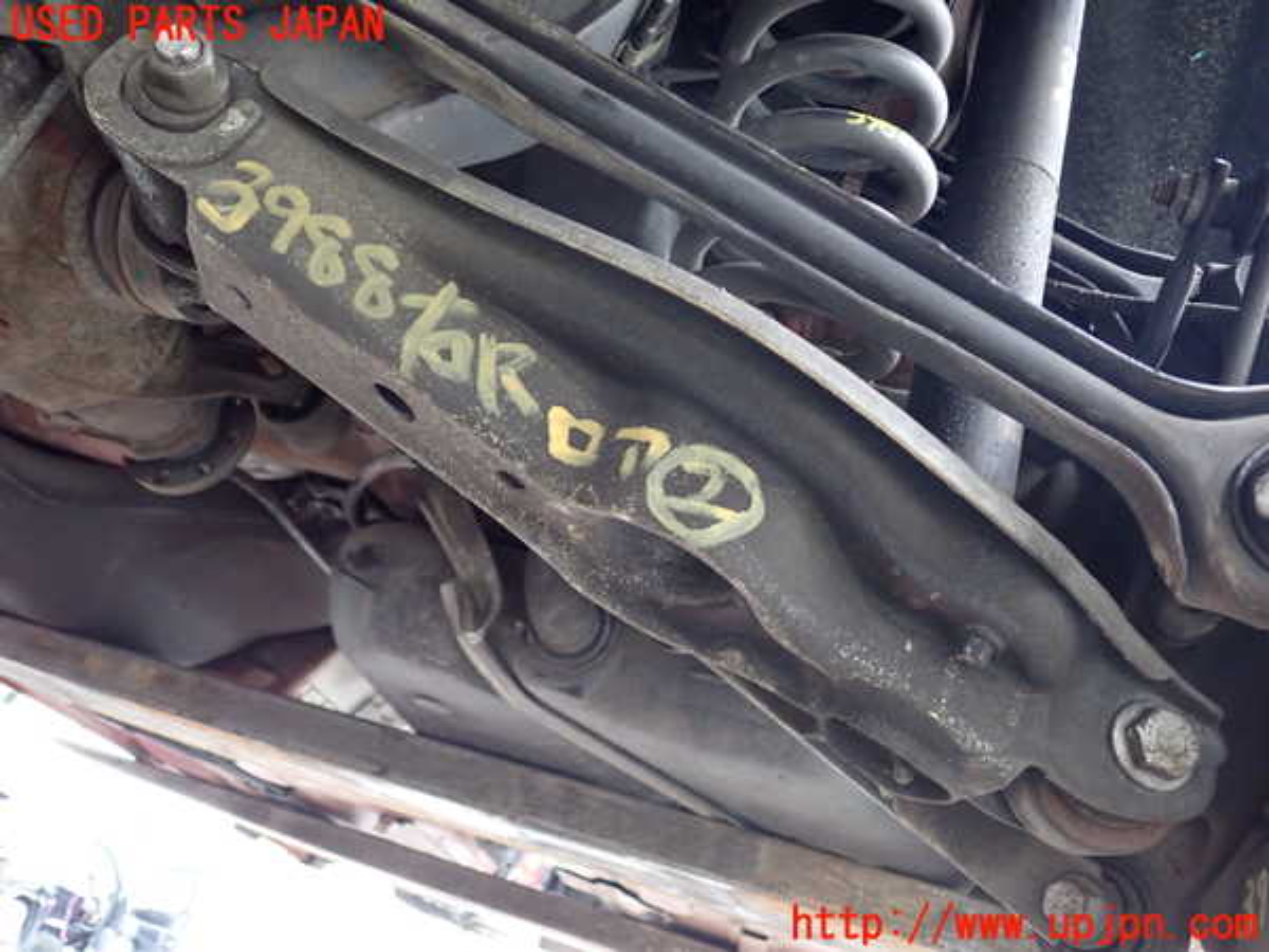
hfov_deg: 60.0
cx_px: 634
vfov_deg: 46.8
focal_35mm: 30
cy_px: 476
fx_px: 1100
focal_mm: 5.4
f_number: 2.3
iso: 640
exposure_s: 1/30
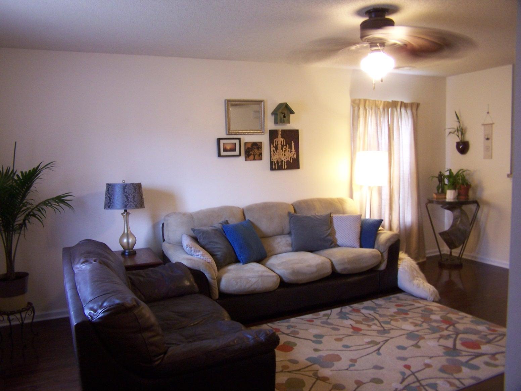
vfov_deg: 37.7
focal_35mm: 38
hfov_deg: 49.0
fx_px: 572
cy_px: 196
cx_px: 260
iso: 140
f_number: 2.8
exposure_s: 1/8
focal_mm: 6.3
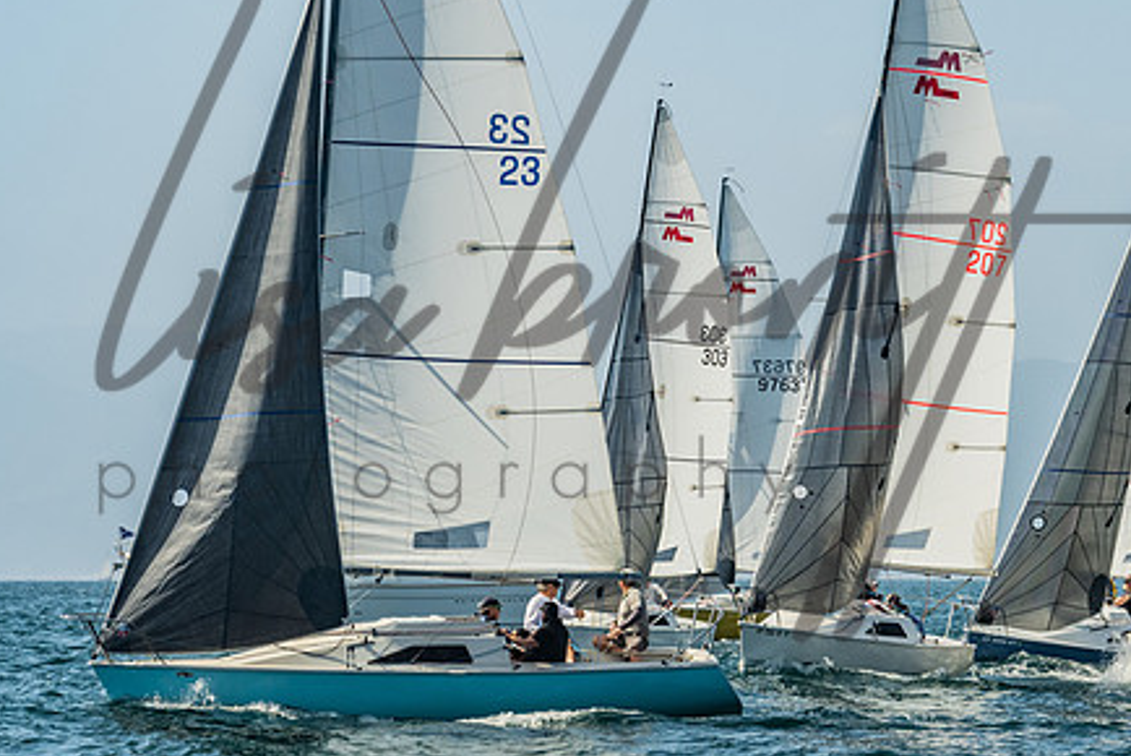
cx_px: 717
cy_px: 245
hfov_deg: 11.3
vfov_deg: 7.6
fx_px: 5690
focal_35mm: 181
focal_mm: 101
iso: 320
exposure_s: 1/1250
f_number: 6.3
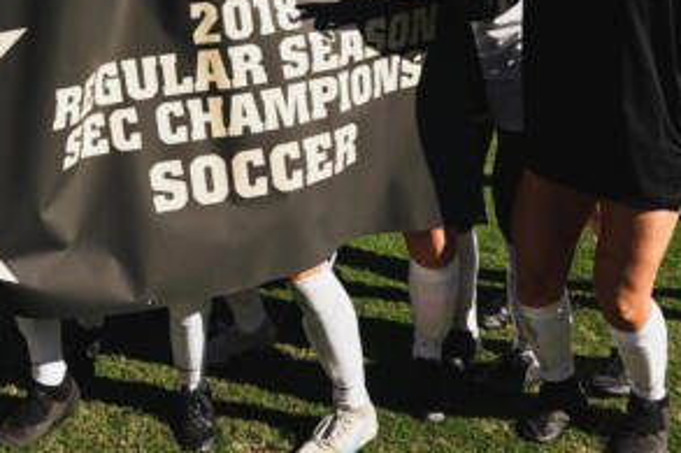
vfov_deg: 22.3
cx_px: 19
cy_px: -92
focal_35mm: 56
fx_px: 1059
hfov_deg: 33.0
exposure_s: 1/2000
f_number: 4.5
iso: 320
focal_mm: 16
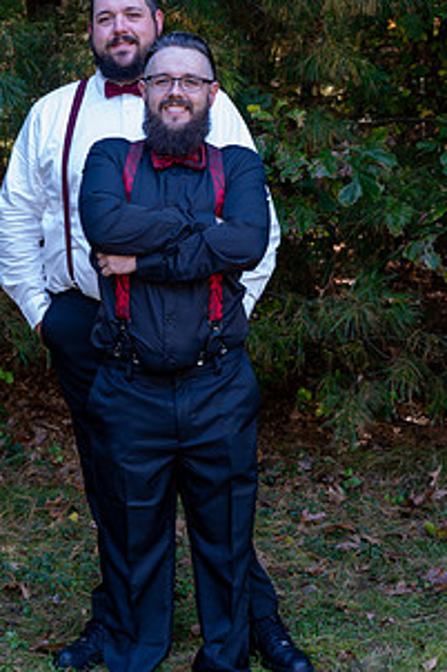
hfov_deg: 16.6
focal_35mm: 82
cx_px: 172
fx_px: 1529
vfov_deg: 24.8
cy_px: 332
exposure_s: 1/60
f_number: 5.6
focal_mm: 55
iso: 640
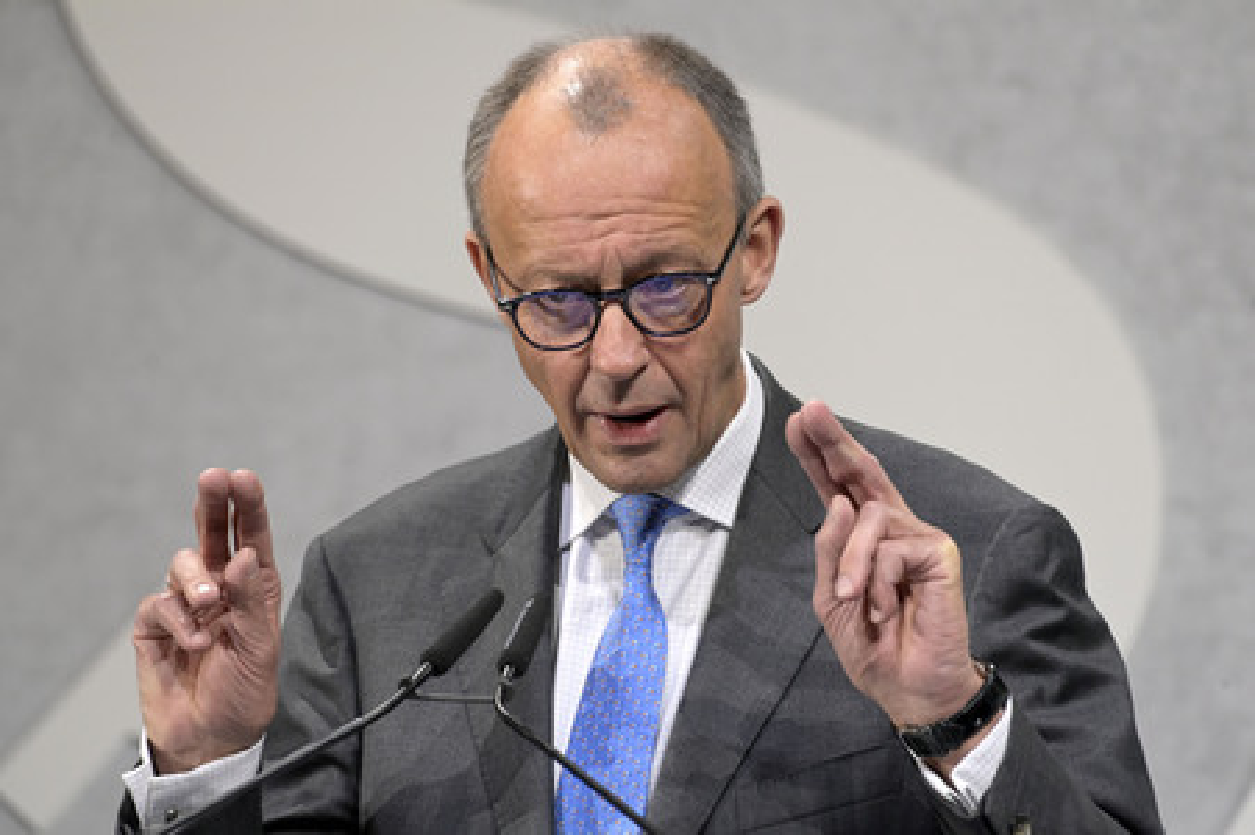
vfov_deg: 3.1
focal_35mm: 450
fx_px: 15676
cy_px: 418
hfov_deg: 4.6
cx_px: 628
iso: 4000
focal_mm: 450
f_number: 6.3
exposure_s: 1/640
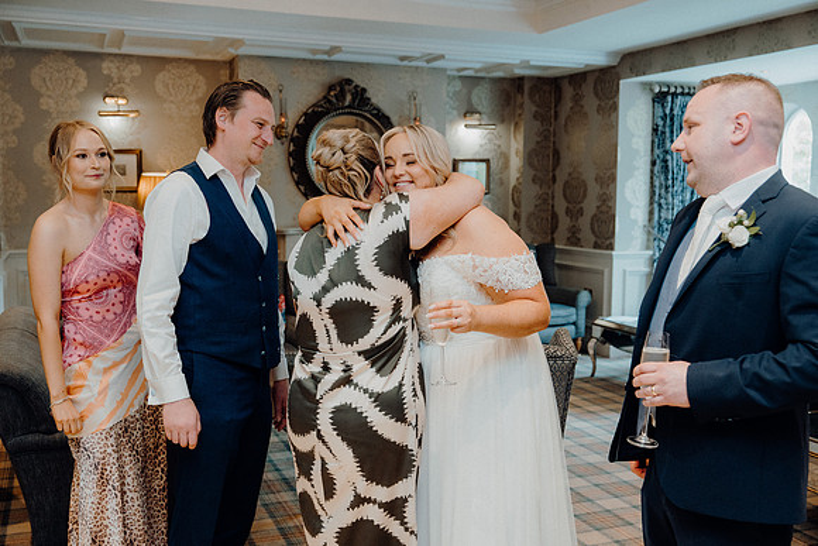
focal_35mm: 38
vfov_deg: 35.1
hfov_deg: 50.7
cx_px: 409
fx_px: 864
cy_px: 273
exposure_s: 1/160
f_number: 3.5
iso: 2000
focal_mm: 38
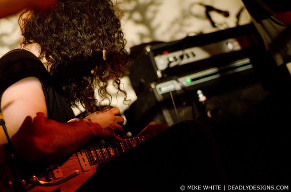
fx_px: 605
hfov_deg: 27.0
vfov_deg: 18.1
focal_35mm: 75
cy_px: 96
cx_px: 146
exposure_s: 1/100
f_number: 1.8
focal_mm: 50
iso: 2000
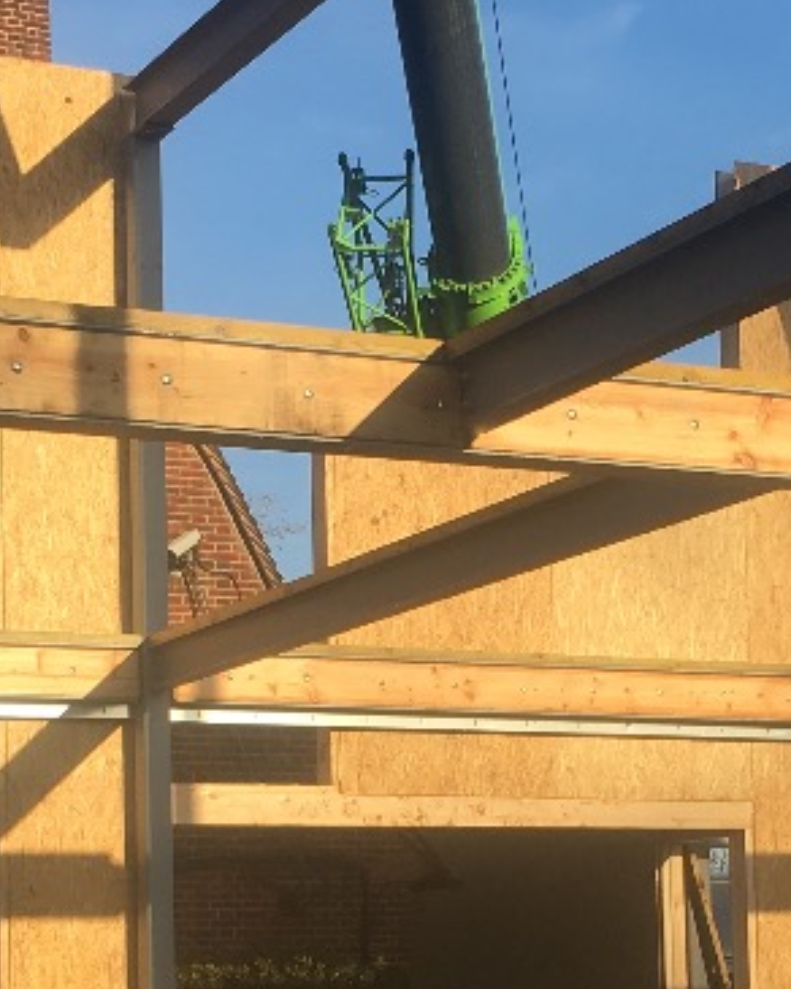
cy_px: 843
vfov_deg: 20.3
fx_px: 2721
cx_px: 490
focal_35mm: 93
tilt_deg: +3.6
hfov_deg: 16.5
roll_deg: +2.0
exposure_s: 1/1166
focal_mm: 4.15
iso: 25
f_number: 2.2
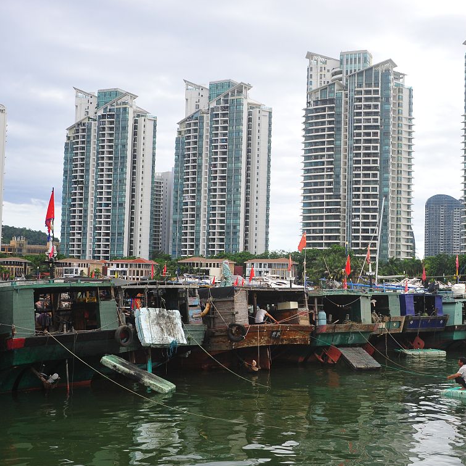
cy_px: 224
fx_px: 822
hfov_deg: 31.5
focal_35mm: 54
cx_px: 281
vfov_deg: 31.6
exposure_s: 1/1250
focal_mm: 40
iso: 1250
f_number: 5.6
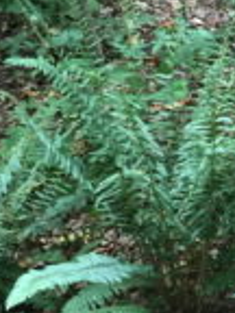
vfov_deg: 16.3
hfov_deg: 11.3
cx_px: 440
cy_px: 183
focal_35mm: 121
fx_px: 1095
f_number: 2.2
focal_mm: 4.15
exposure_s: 1/15
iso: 40
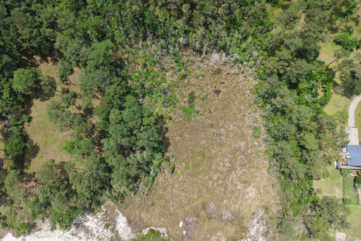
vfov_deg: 51.3
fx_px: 251
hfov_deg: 71.5
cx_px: 181
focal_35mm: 25
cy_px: 126
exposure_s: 1/4000
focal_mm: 8.67
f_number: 1.8
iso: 200
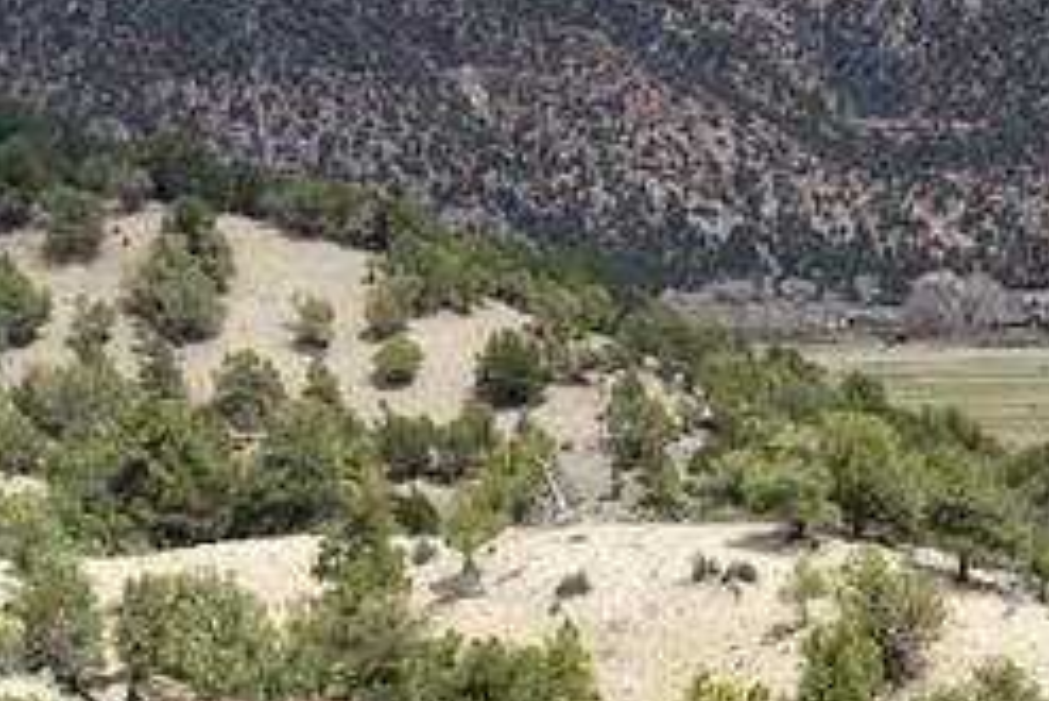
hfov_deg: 12.5
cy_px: 274
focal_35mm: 145
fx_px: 4227
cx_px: 2090
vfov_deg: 9.5
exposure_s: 1/4000
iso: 400
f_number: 4.5
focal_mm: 35
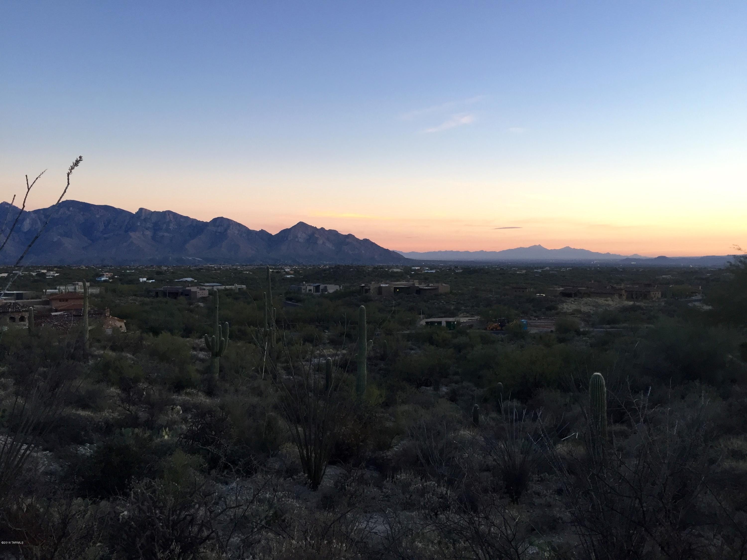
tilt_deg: -1.2
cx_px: 374
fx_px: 626
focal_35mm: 29
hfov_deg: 61.7
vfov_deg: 48.2
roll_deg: +0.0
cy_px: 280
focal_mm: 4.15
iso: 32
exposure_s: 1/40
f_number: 2.2
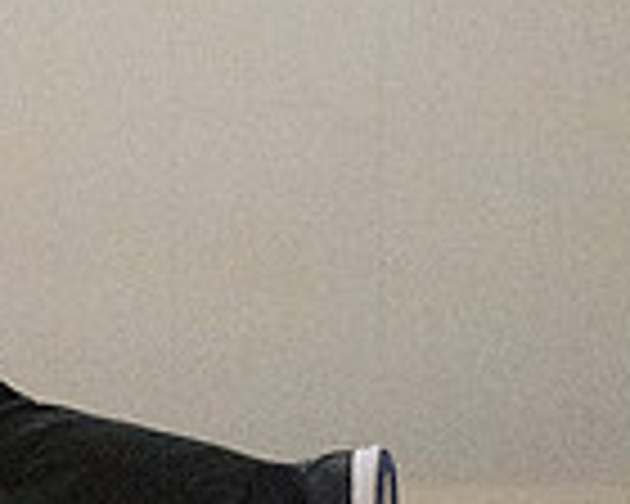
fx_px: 11075
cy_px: 198
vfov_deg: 2.6
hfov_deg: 3.2
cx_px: -486
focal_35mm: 594
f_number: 4
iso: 10000
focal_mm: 102
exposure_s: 1/1250
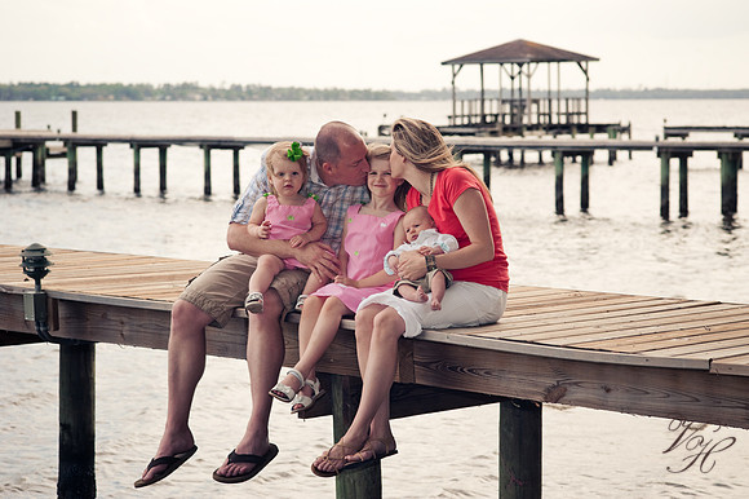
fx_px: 2183
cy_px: 250
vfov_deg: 13.0
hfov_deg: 19.5
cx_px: 374
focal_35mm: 105
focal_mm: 105
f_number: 6.3
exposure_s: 1/250
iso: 200
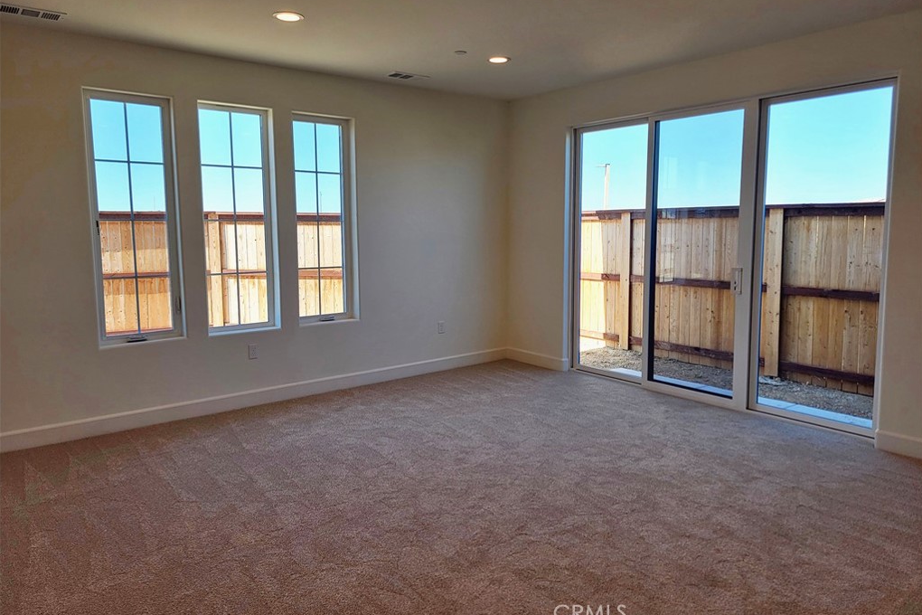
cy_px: 281
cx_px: 462
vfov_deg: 51.2
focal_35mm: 25
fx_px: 640
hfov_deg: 71.5
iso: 16
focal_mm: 6.7
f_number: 1.8
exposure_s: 1/156
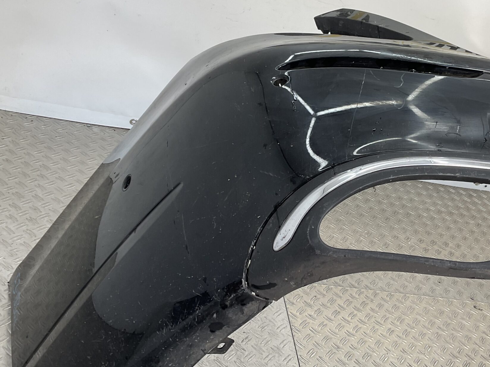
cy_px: 197
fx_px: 637
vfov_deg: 32.2
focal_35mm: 45
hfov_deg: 41.6
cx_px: 319
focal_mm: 3
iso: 20
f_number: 1.8
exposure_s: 1/120
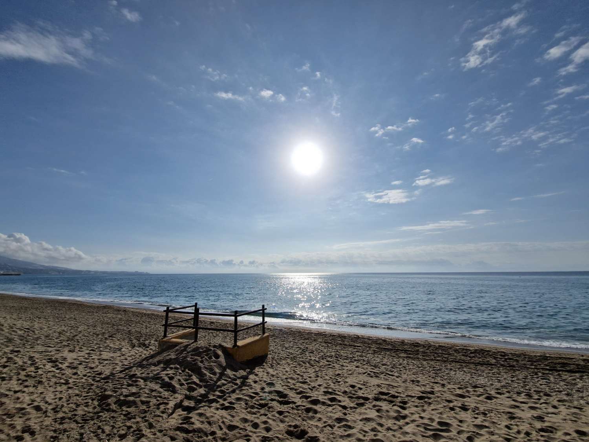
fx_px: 221
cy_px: 221
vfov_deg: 89.9
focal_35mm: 13
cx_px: 294
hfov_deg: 106.2
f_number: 2.2
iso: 50
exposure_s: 1/12352
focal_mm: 2.2
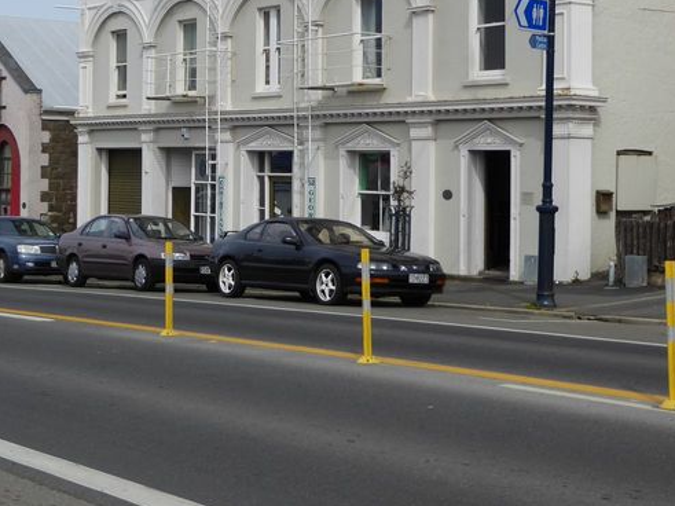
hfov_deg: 25.9
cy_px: 140
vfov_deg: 19.5
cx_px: 241
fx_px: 1462
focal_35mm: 75
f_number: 3.9
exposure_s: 1/800
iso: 80
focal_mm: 7.8
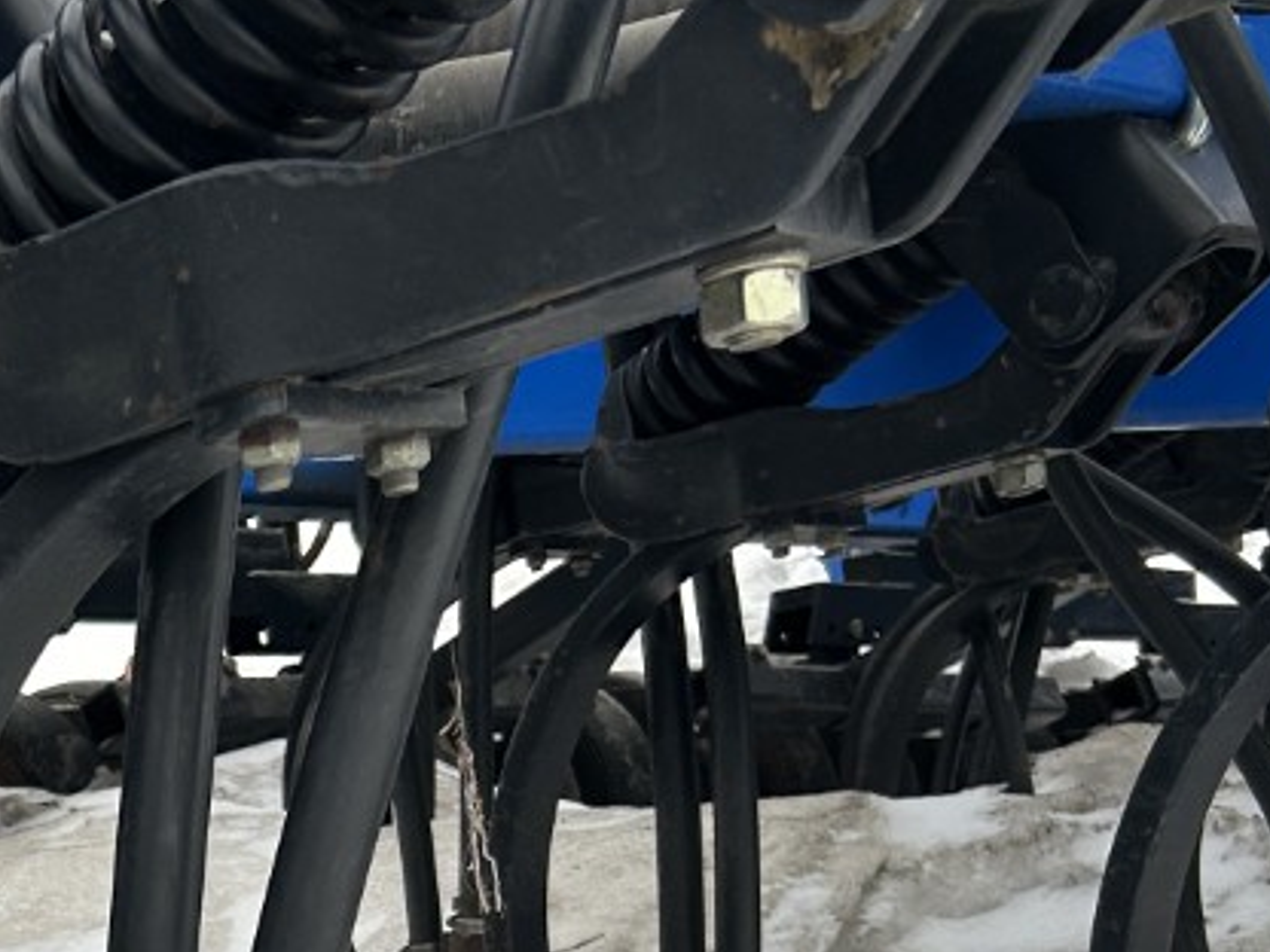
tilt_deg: -12.5
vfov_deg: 15.2
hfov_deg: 19.8
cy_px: 1434
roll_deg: -0.1
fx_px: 3302
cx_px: -446
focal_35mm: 90
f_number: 1.5
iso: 50
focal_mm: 5.7
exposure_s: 1/581
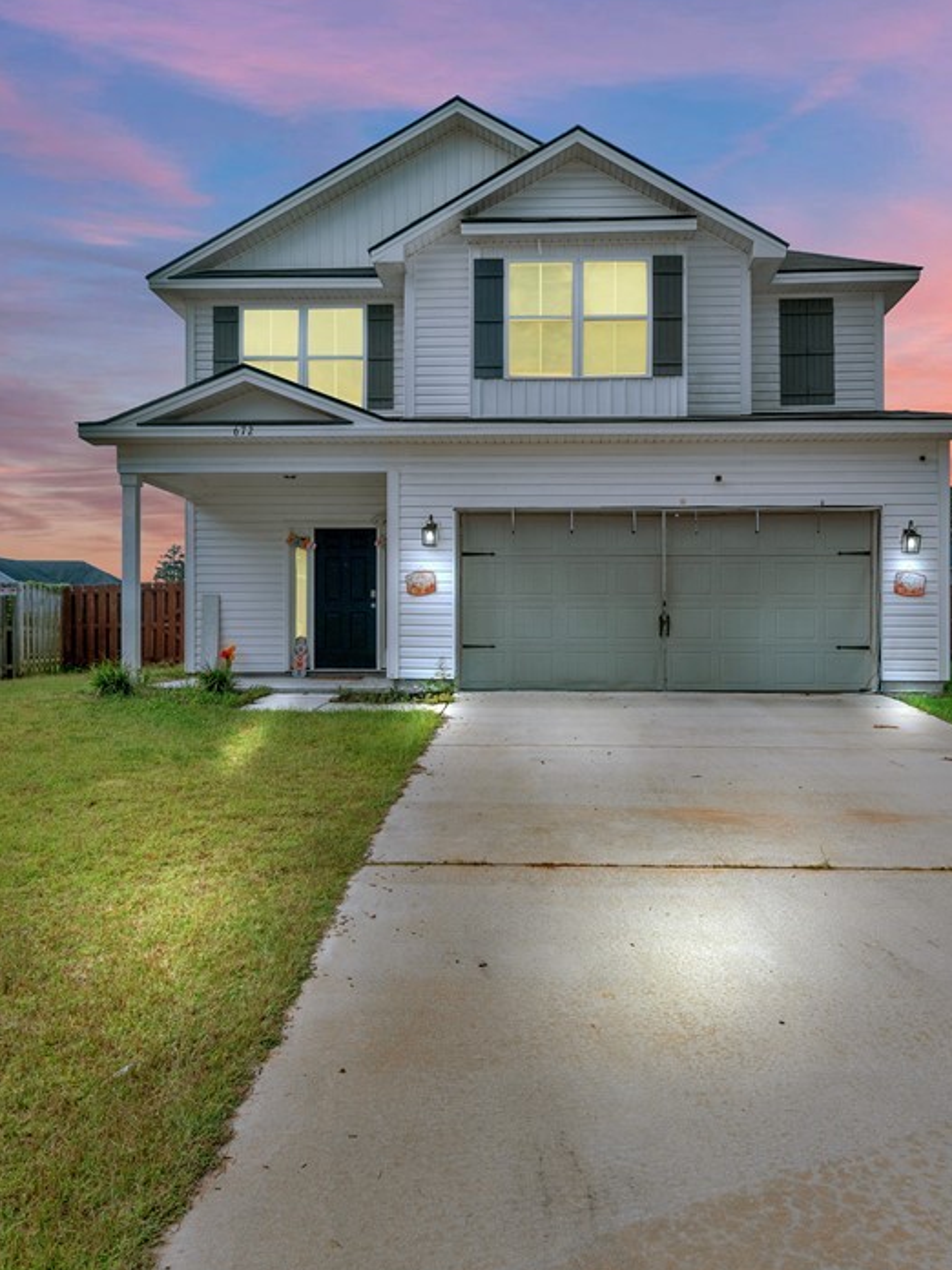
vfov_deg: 69.9
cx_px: 520
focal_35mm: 25
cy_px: 637
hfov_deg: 55.3
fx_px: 908
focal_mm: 11
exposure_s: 1/320
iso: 250
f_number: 8
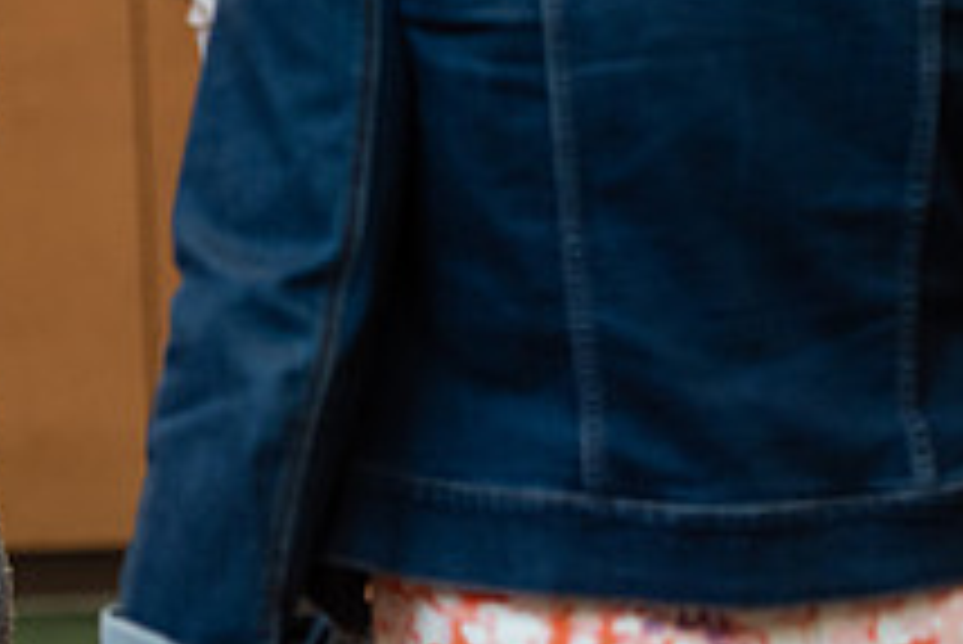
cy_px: -56
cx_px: 50
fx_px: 5942
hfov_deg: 9.2
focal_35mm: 222
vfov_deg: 6.2
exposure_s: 1/200
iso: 1600
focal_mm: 82
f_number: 3.5
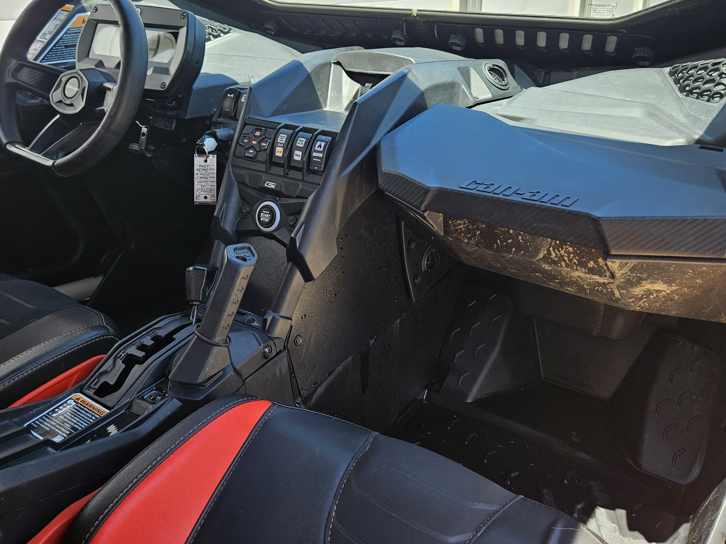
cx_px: 357
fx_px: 650
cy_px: 215
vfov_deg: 45.2
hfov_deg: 58.3
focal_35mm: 31
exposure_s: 1/207
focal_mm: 5.4
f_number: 1.8
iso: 25
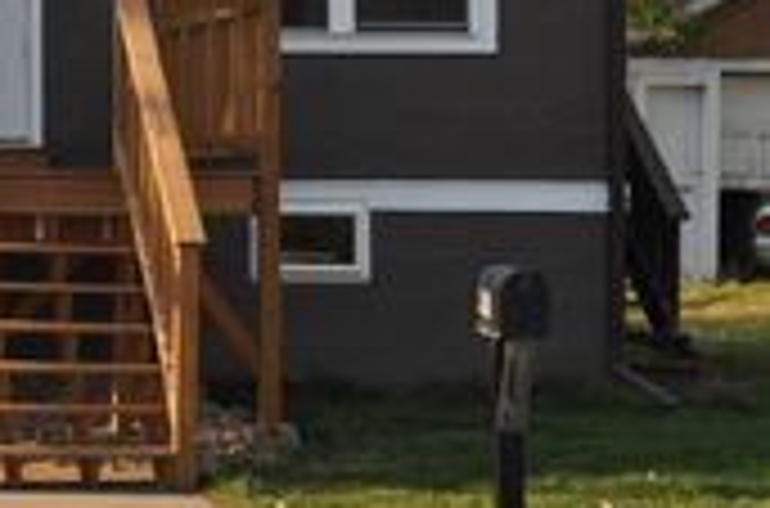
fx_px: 3562
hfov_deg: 11.8
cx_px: -351
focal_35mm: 167
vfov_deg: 8.1
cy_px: 49
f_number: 9
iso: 200
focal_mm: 38
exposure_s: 1/200
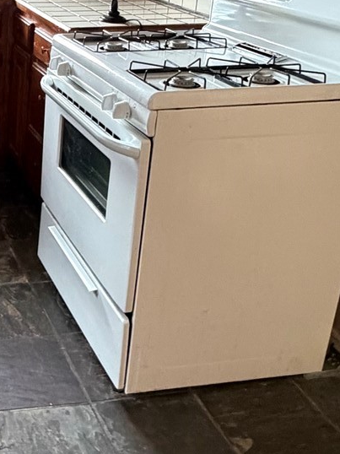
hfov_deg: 25.8
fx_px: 655
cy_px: 126
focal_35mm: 50
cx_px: -77
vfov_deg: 37.5
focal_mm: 2.22
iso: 640
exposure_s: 1/60
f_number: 2.2
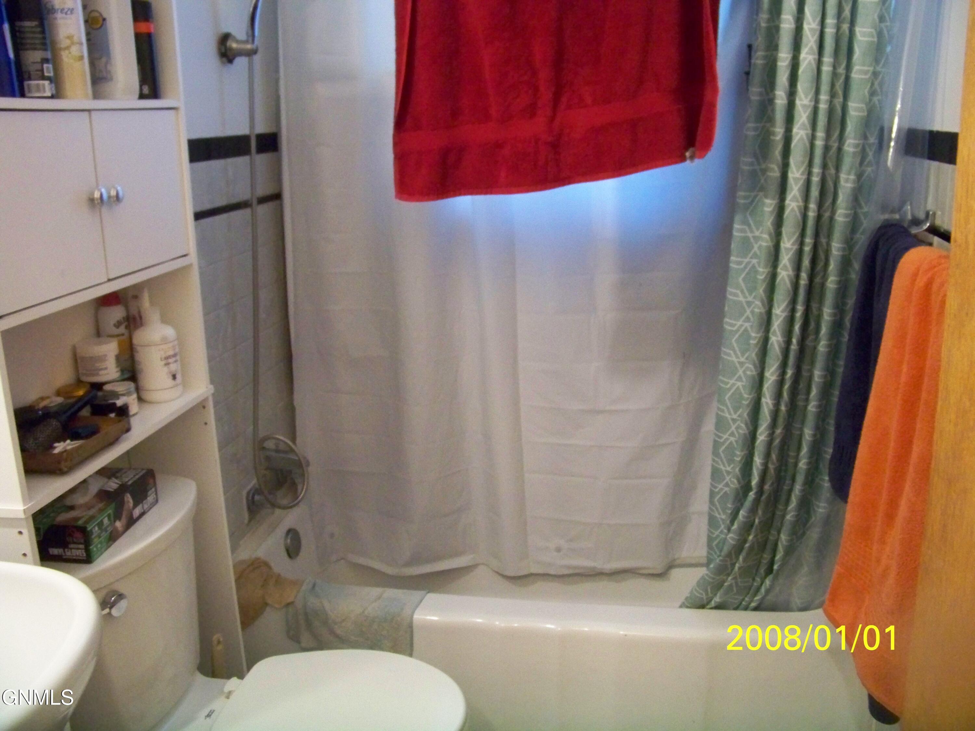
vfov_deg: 42.9
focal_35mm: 33
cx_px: 488
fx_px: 929
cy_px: 366
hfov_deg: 55.4
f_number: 2.8
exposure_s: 1/30
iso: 640
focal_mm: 5.85
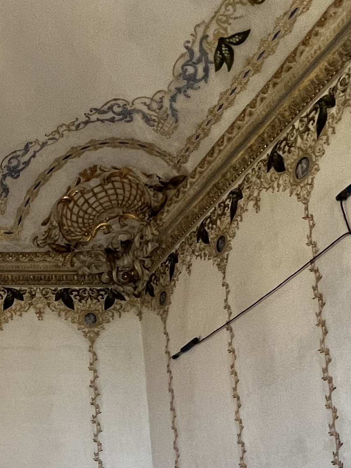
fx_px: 635
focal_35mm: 47
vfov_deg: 35.1
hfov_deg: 25.1
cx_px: -146
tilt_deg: +8.6
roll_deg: -0.4
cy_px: 507
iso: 160
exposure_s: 1/50
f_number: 1.8
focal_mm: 1.57
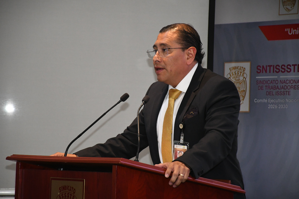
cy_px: 100
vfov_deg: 6.5
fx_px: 1744
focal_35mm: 210
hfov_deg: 9.8
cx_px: 150
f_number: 5.6
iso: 4000
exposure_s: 1/125
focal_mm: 140
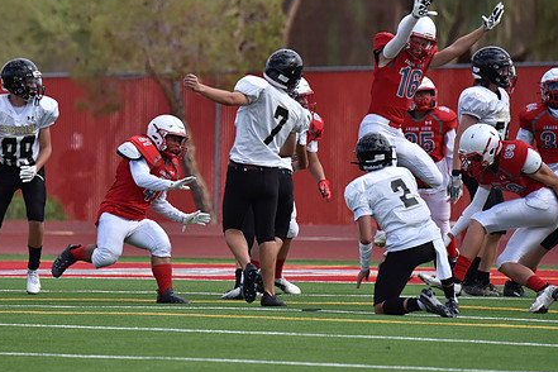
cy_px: 165
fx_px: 9175
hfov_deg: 3.5
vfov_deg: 2.3
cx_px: 248
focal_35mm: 592
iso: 1250
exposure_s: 1/4000
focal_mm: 450
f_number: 6
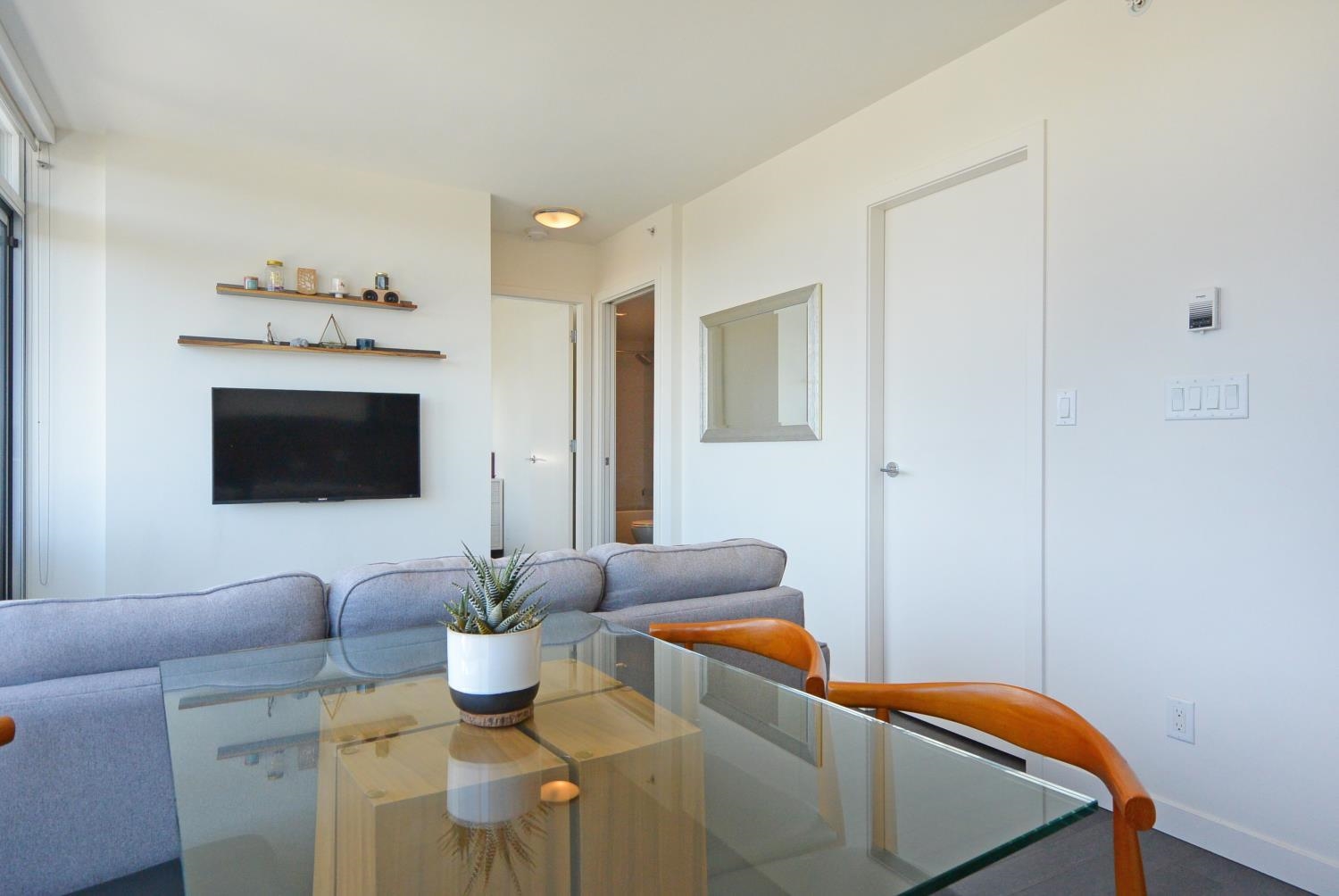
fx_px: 745
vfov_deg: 62.1
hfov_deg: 83.9
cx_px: 670
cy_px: 448
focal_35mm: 20
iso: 400
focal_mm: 7.7
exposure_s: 1/250
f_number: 4
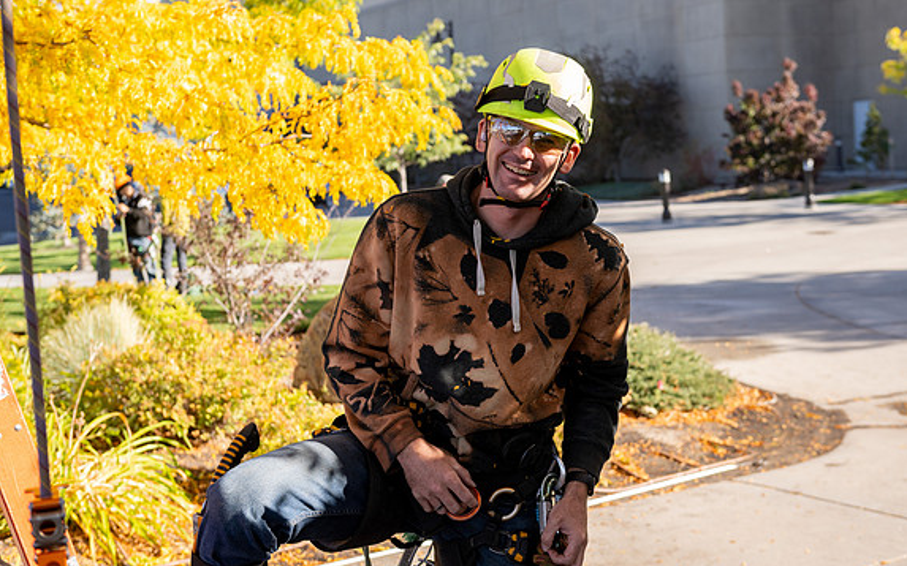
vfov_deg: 24.9
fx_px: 1285
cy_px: 253
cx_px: 474
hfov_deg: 38.9
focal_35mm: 52
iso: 100
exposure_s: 1/200
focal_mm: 48
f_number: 4.5
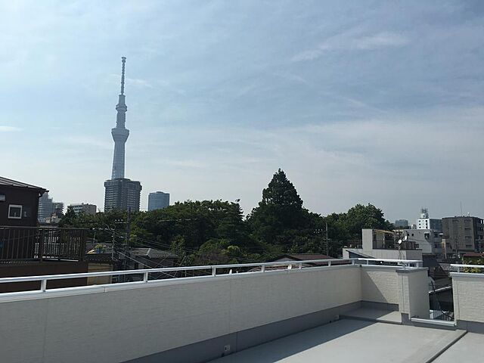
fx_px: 405
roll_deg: -0.5
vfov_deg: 48.2
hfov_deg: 61.7
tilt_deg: +10.2
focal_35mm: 29
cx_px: 242
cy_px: 182
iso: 25
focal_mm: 4.15
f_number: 2.2
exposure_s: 1/4049
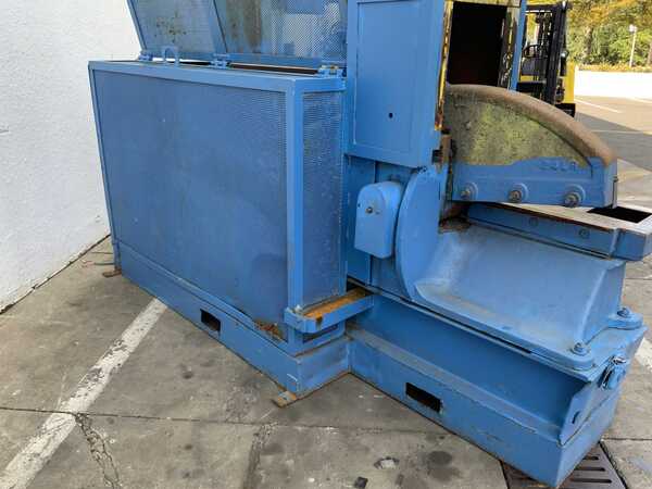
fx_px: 546
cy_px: 244
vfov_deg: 48.2
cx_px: 326
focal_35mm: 29
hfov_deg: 61.7
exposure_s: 1/146
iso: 16
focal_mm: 3
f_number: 1.8
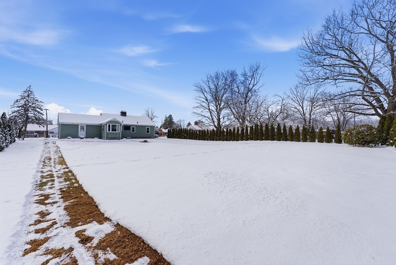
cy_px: 132
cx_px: 198
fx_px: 162
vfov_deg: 78.5
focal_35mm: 15
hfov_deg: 101.5
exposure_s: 1/2500
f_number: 7.1
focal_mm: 14.7
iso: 100
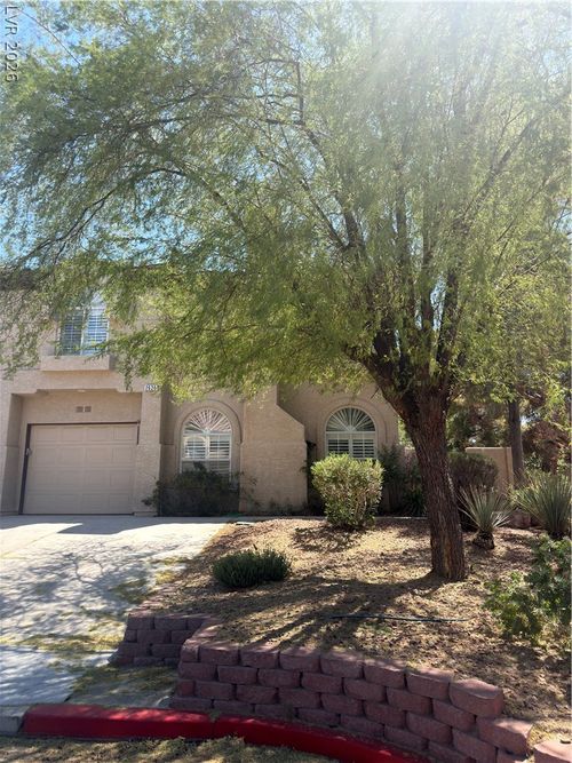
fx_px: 529
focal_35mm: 24
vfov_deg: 71.6
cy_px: 382
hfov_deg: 56.8
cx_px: 286
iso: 64
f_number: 1.78
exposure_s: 1/1475
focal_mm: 6.76
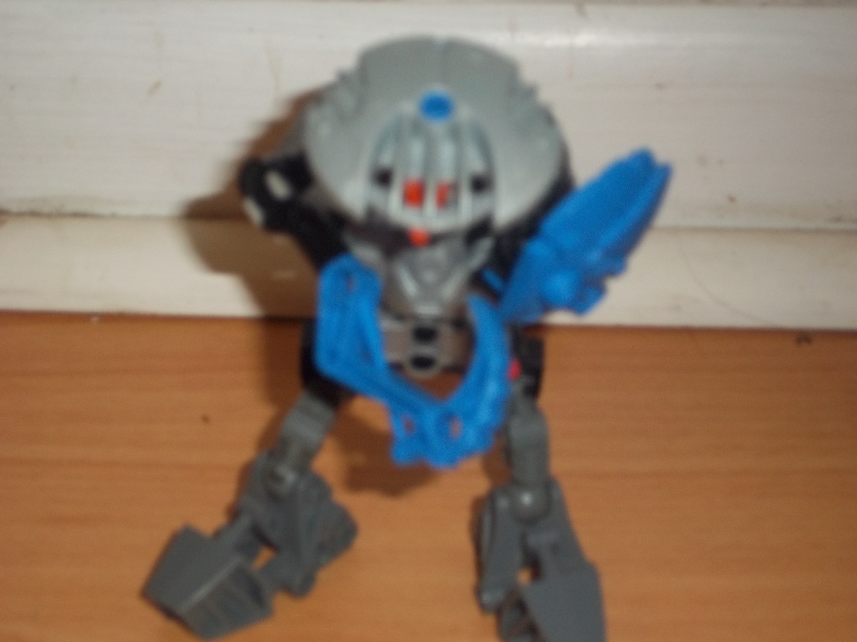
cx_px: 443
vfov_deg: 19.6
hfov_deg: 26.0
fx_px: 1857
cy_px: 329
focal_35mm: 75
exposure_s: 1/50
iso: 160
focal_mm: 12.5
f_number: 4.4
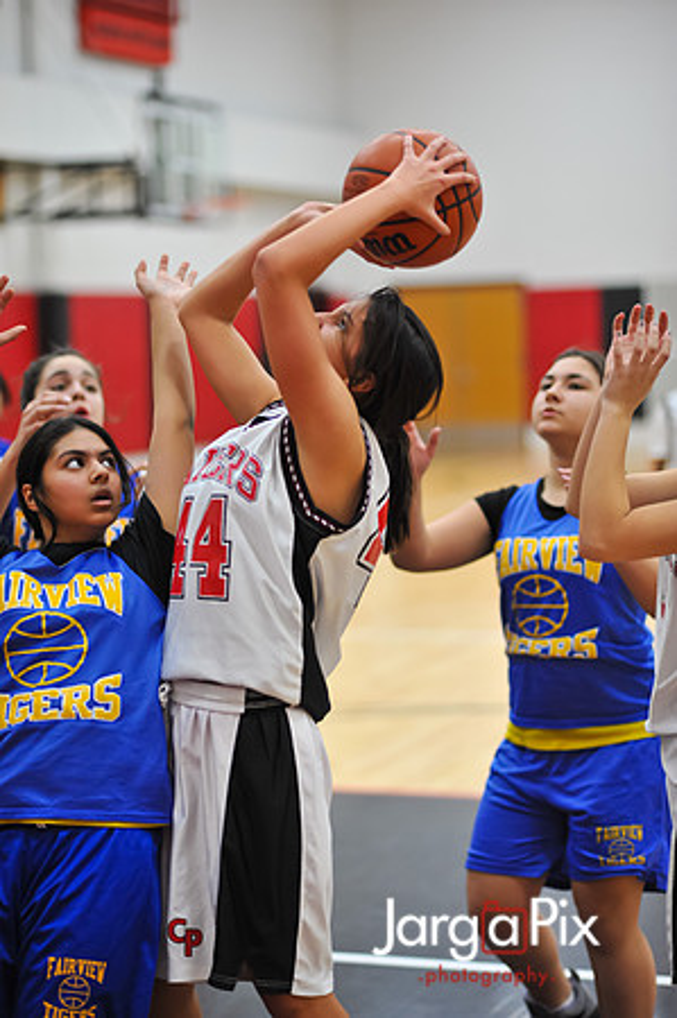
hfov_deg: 16.0
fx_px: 2403
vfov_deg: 23.9
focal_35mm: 85
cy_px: 509
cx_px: 338
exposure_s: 1/500
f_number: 2
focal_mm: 85
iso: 1600
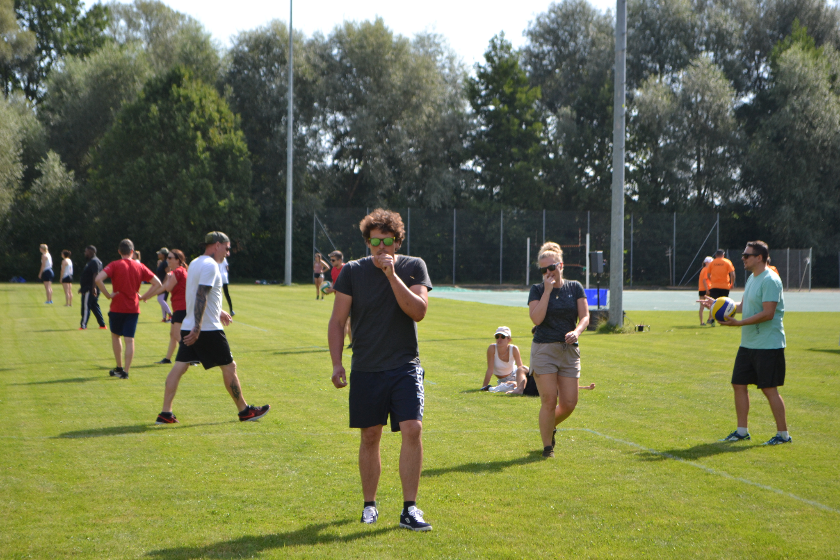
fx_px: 1820
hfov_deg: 26.0
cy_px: 280
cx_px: 420
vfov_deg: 17.5
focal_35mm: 78
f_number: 5.6
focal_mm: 52
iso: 400
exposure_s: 1/800
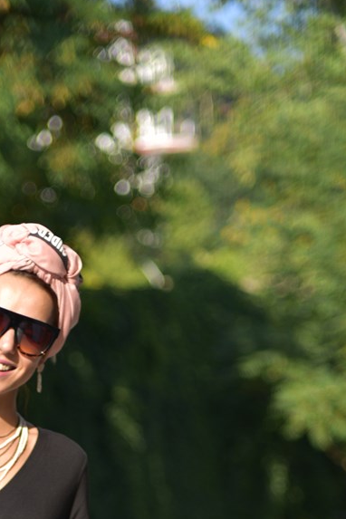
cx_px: -59
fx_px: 2263
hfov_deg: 8.7
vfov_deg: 12.4
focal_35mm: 157
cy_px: 779
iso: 80
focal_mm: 50
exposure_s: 1/2500
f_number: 2
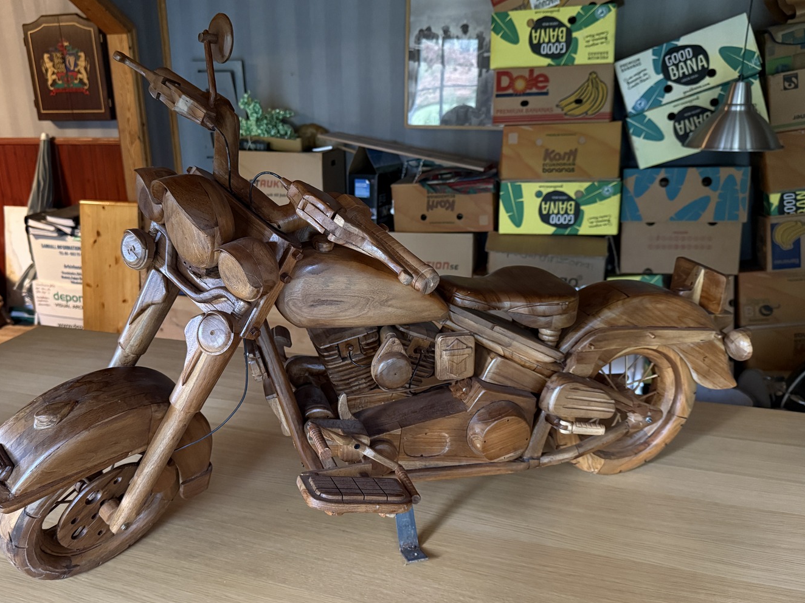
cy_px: 306
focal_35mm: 29
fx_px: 674
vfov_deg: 48.2
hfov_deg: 61.5
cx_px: 364
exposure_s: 1/50
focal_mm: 6.76
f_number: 1.78
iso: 800
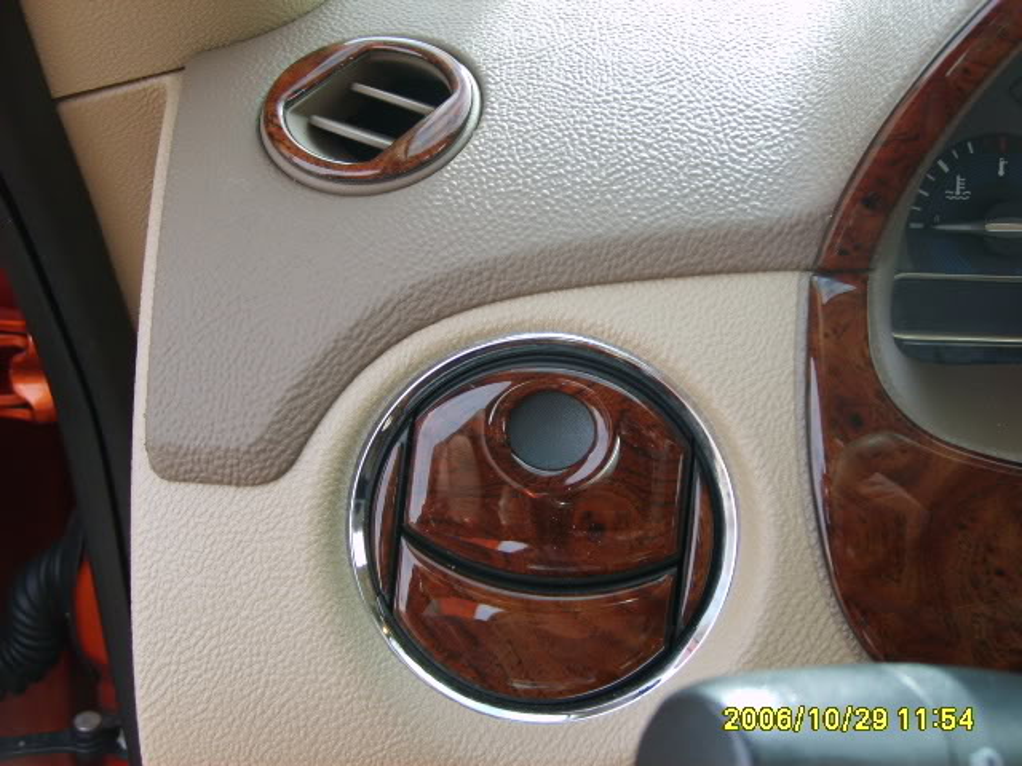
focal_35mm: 35
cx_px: 511
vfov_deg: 40.7
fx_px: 1033
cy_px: 383
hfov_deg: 52.6
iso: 50
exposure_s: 1/125
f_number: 2.8
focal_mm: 5.8
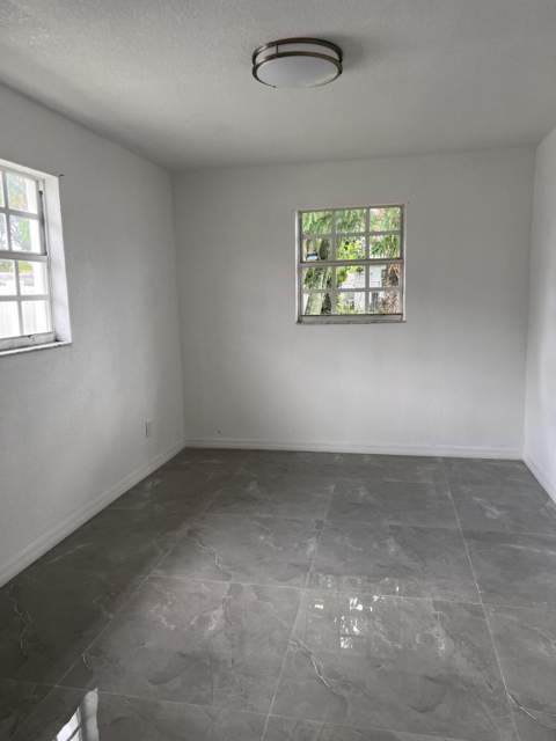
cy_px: 370
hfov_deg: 53.1
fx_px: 557
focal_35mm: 26
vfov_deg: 67.3
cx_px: 278
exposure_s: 1/121
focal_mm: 5.7
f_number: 1.5
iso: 80
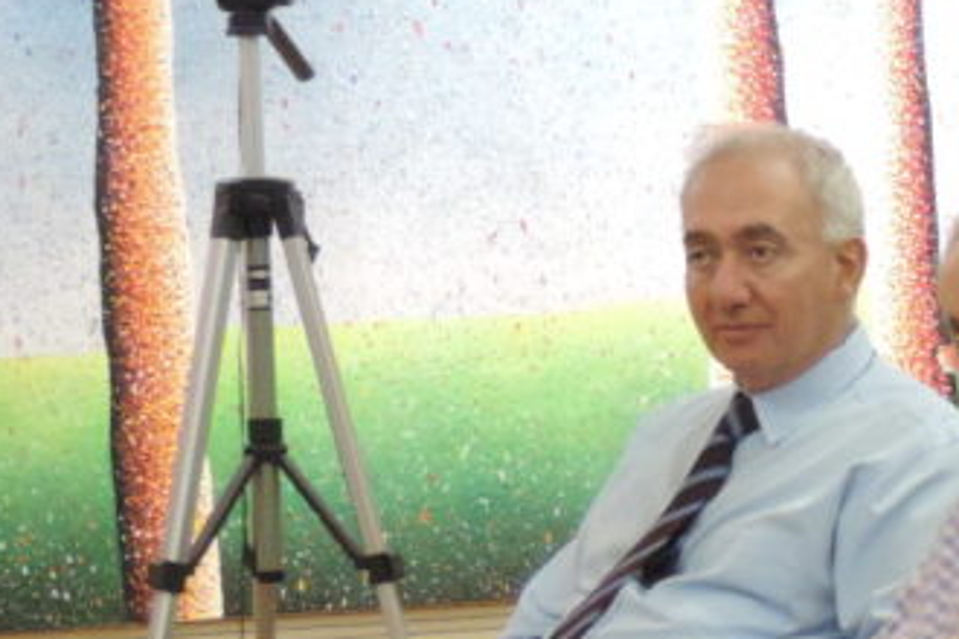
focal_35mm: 242
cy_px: 938
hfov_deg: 8.3
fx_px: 6446
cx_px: 1380
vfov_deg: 5.6
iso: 800
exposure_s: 1/20
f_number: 3.9
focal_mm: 13.3
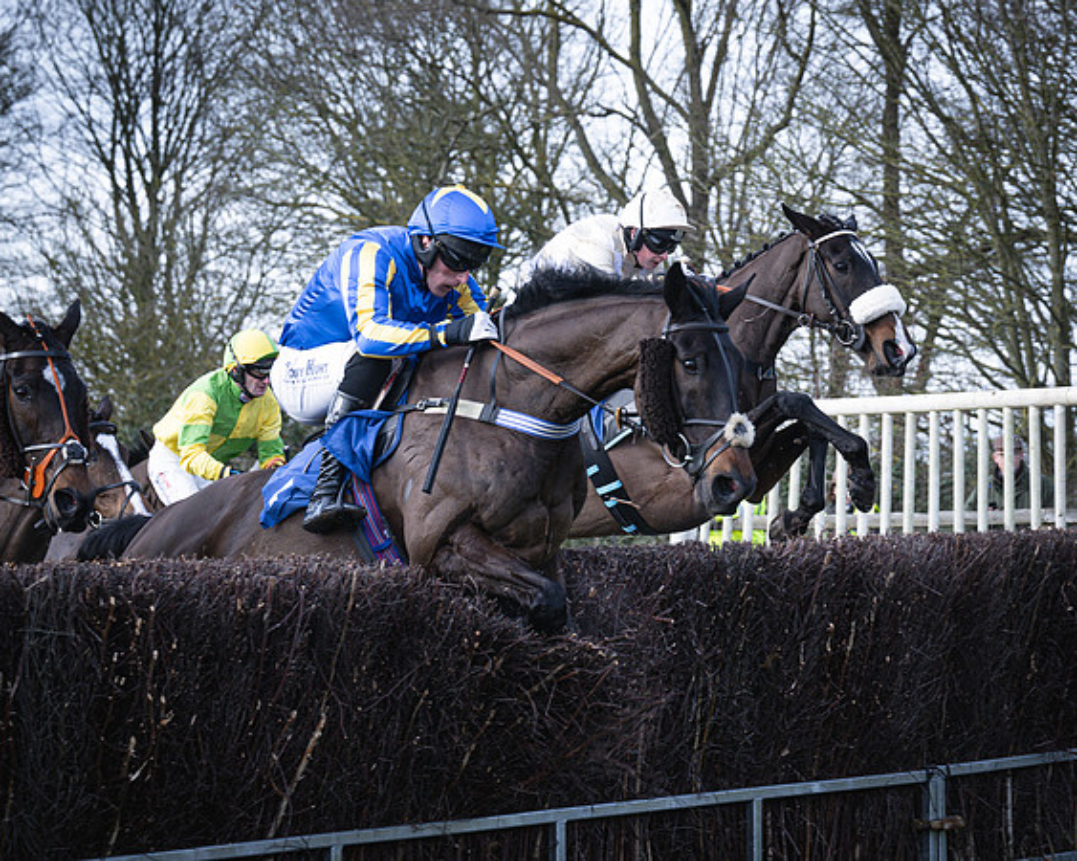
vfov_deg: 13.0
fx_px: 3770
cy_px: 430
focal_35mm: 118
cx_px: 647
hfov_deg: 16.2
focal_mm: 70
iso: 400
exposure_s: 1/1000
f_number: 4
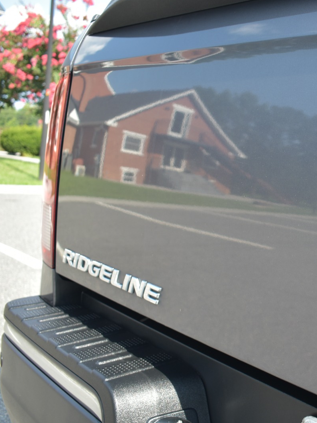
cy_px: 211
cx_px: 282
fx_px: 537
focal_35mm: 44
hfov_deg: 31.4
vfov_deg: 43.0
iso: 100
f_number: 3.8
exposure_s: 1/160
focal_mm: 20
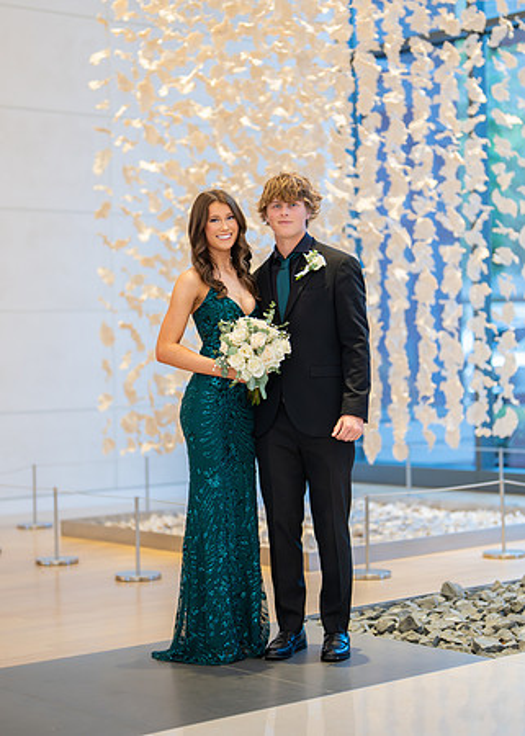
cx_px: 266
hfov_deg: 18.8
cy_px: 373
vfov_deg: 26.2
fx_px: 1583
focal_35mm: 76
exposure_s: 1/800
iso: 800
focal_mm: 50
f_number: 1.2
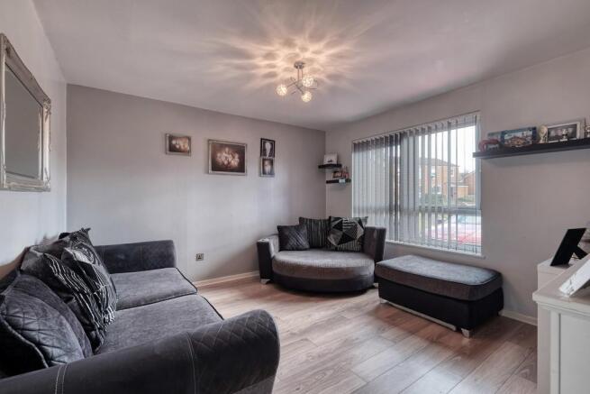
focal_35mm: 15
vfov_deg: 77.4
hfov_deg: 100.4
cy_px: 197
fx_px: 246
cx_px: 295
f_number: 8
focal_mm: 10
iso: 250
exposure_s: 1/8
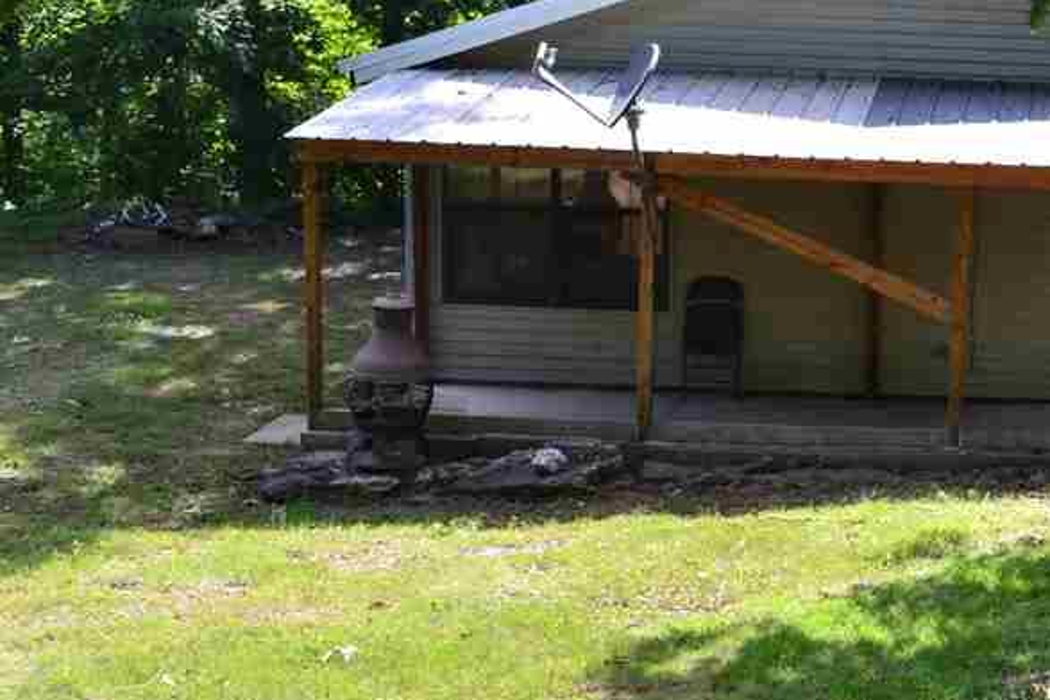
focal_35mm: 72
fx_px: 2099
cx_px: 1059
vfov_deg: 18.9
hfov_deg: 26.5
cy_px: 273
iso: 400
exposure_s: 1/160
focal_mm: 22
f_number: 9
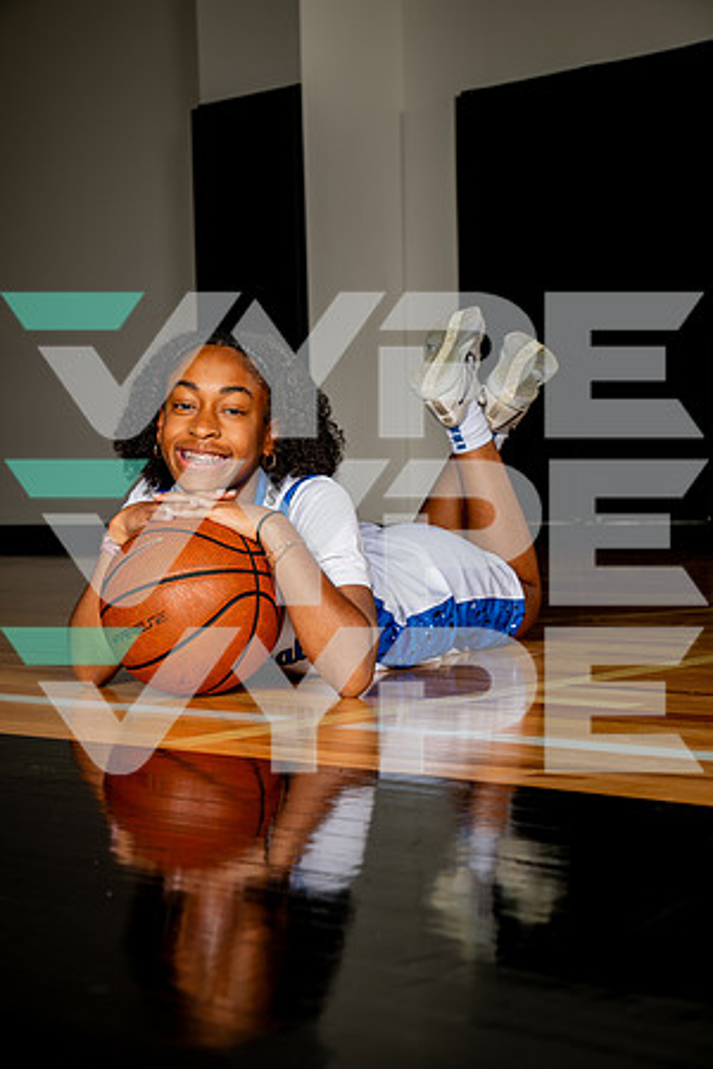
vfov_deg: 28.8
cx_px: 356
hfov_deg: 19.5
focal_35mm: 70
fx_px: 2079
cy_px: 534
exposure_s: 1/500
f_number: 8
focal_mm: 70
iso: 250
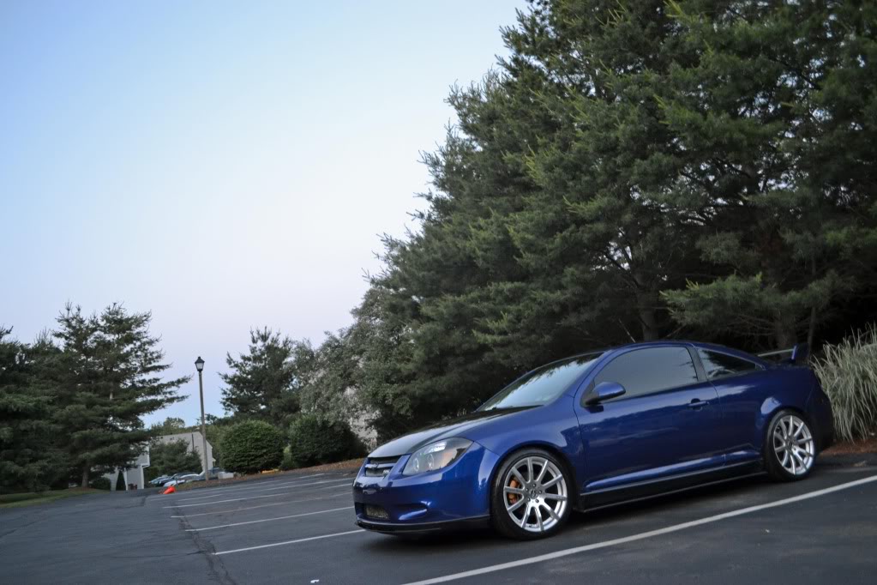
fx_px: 658
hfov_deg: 67.4
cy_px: 292
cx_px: 438
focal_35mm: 27
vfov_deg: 47.9
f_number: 3.5
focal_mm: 18
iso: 800
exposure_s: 1/13
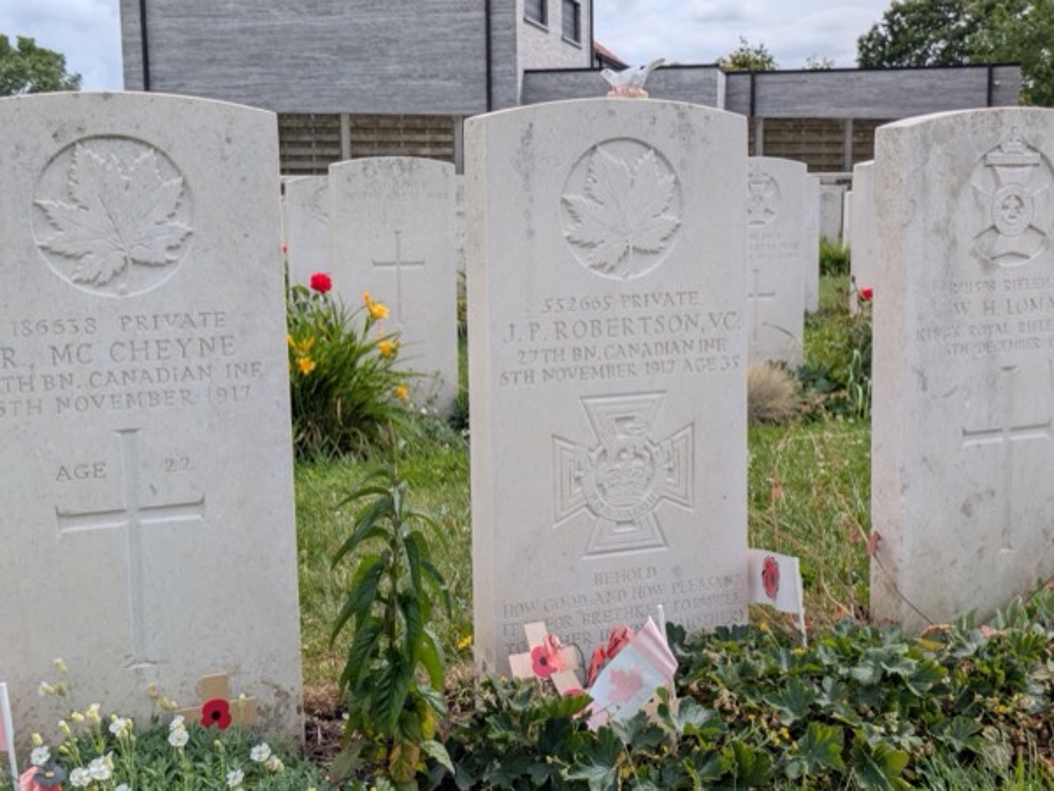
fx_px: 1553
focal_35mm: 51
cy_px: 396
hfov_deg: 37.5
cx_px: 527
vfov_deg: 28.6
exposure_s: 1/2532
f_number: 1.89
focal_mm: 5.43
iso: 46
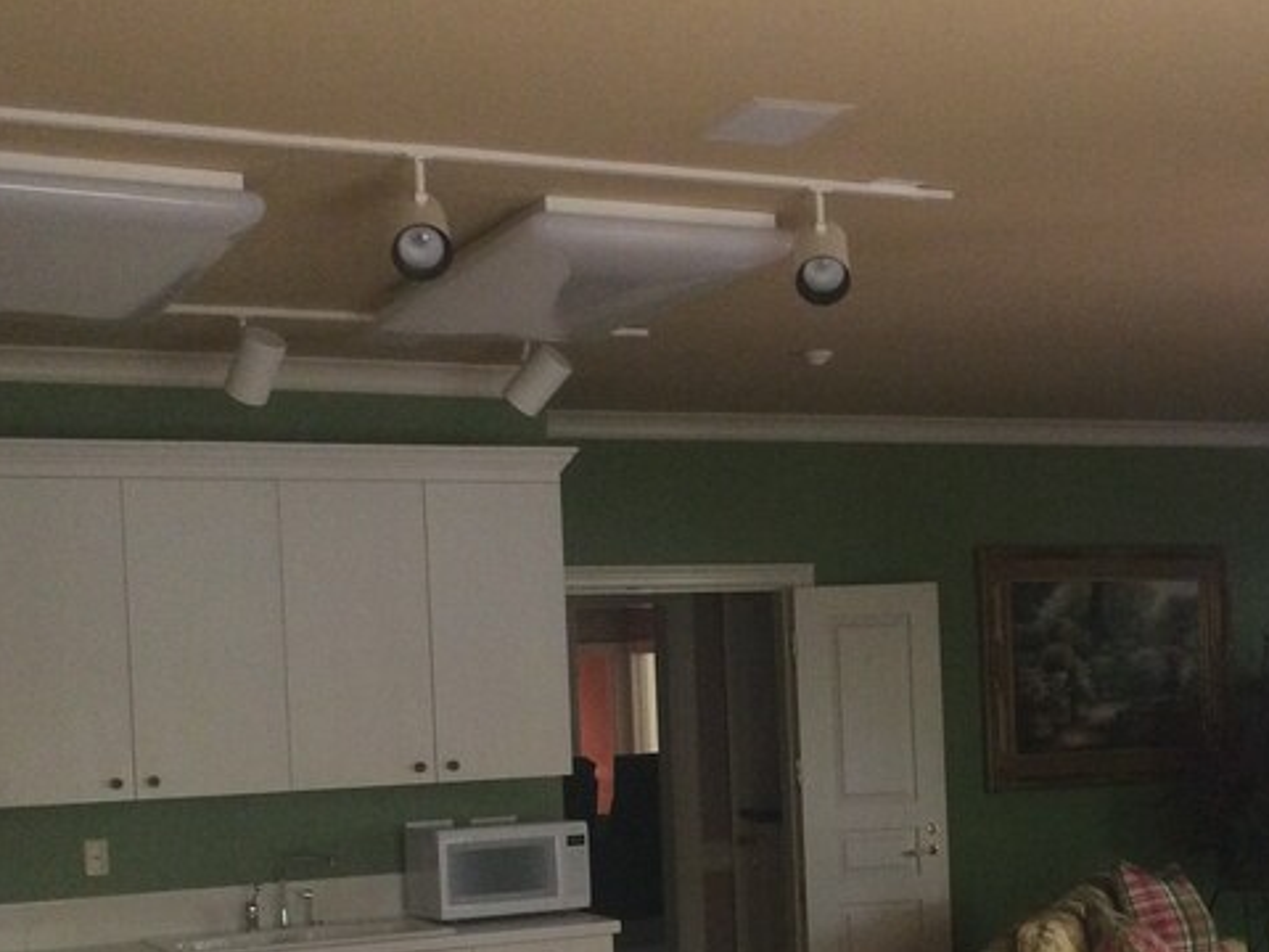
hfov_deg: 33.0
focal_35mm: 58
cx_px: 817
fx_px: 2126
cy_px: 730
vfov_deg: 24.9
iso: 250
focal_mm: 4.15
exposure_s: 1/30
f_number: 2.2
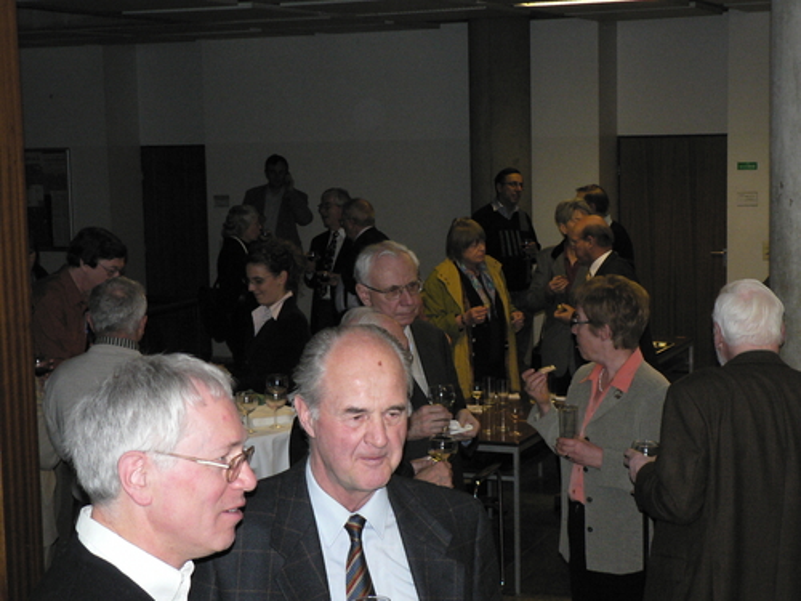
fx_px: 1527
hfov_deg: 29.4
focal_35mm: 66
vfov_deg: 22.3
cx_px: 400
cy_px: 300
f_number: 3.2
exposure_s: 1/60
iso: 300
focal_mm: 11
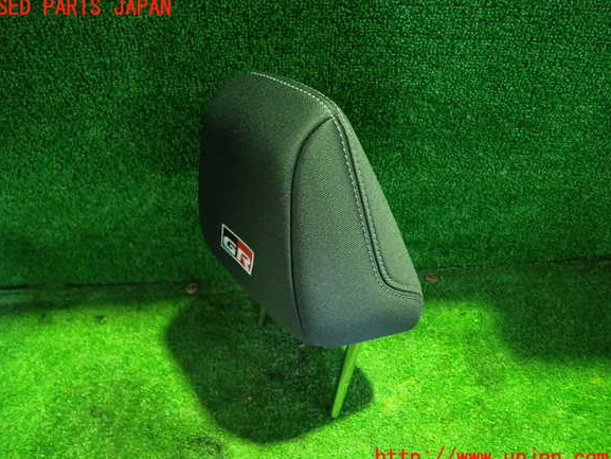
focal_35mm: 26
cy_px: 233
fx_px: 459
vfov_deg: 53.1
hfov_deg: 67.3
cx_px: 296
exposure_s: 1/15
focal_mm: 4.5
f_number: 2
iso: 800
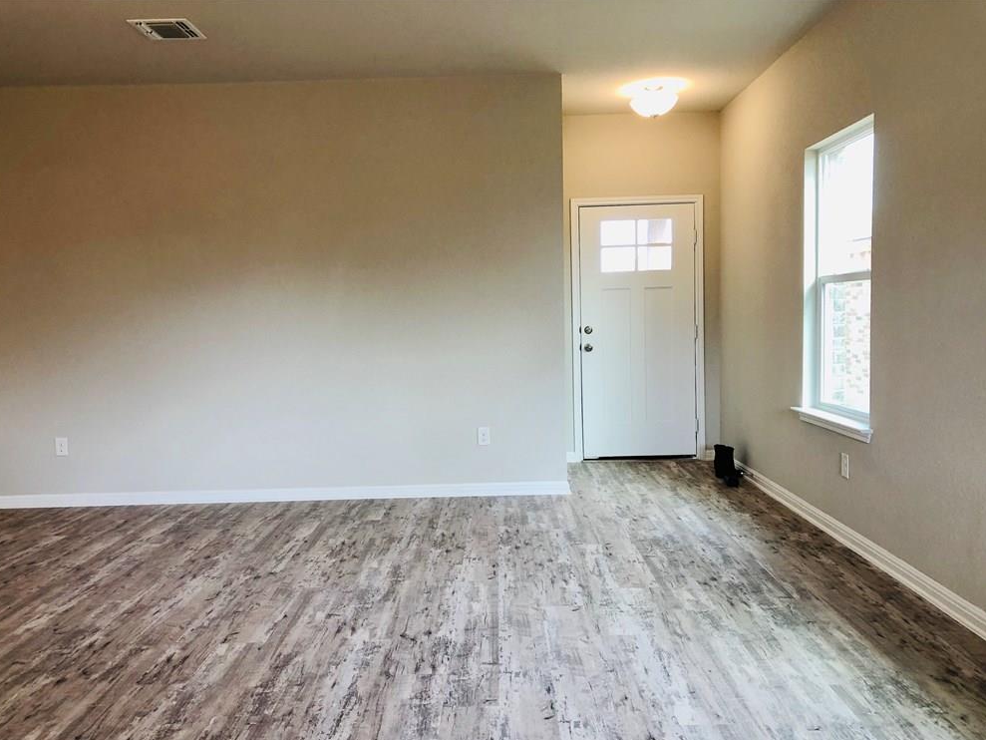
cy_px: 380
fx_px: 826
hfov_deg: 61.7
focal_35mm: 29
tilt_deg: -4.1
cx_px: 488
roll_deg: +2.5
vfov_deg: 48.2
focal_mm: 4
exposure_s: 1/30
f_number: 1.8
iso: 20
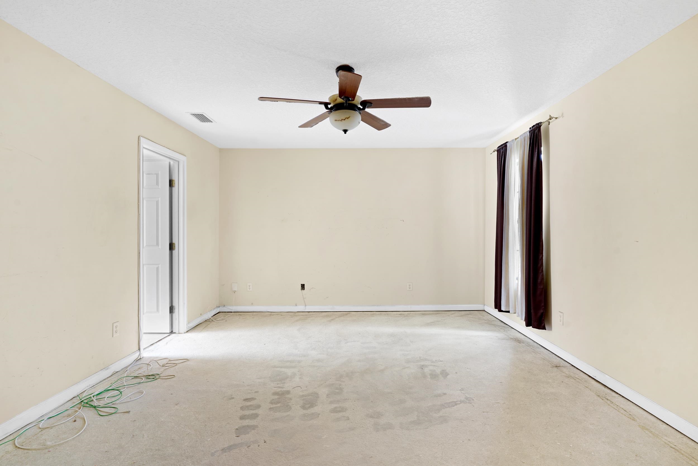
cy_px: 233
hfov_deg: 93.3
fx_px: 330
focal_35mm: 17
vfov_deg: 70.4
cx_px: 349
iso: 100
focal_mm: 17
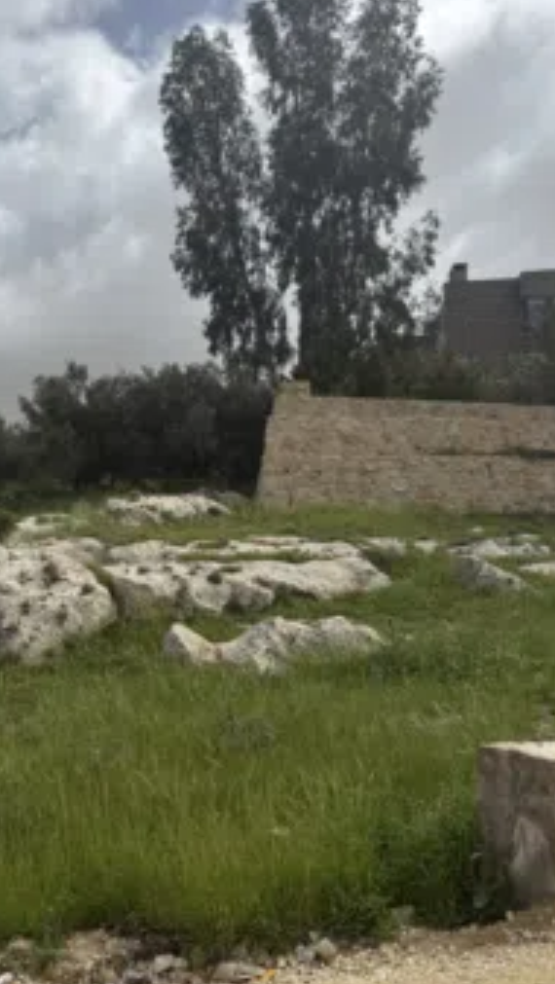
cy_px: 491
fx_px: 810
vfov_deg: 62.6
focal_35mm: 31
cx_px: 129
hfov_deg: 36.8
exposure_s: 1/10309
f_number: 1.78
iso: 80
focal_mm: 6.76
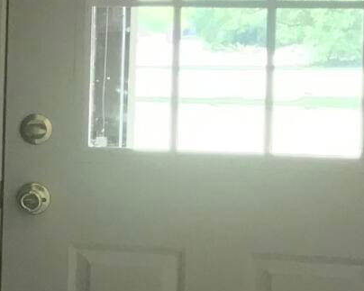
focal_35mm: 203
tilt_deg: -3.1
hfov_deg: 7.8
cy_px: 129
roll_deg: -0.2
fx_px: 2186
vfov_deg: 7.6
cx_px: -831
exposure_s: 1/40
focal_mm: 3.99
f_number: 1.8
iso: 25
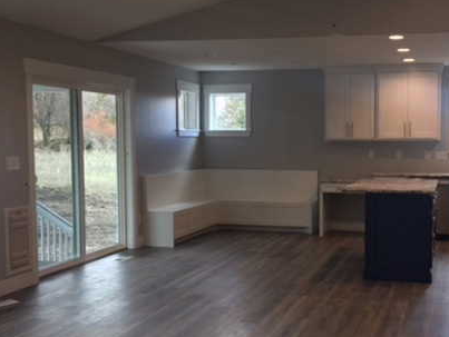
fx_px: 597
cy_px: 181
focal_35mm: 46
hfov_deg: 40.4
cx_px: 318
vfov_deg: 31.6
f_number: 2.2
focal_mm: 4.15
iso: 32
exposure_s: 1/40
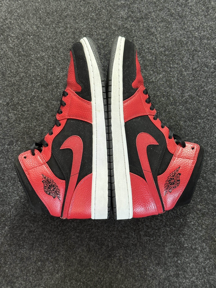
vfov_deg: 39.7
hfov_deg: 30.3
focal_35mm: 48
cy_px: 144
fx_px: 399
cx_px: 108
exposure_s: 1/33
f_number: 1.78
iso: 320
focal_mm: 6.86
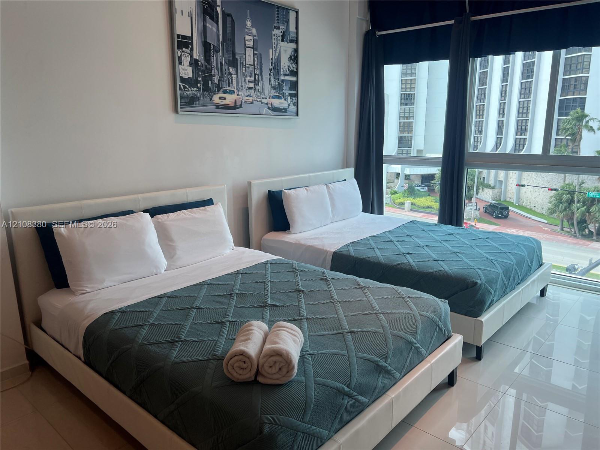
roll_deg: -0.1
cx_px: 300
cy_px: 225
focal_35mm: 26
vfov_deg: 53.1
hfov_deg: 67.3
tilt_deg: -12.7
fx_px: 451
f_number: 1.5
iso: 50
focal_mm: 5.7
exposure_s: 1/316
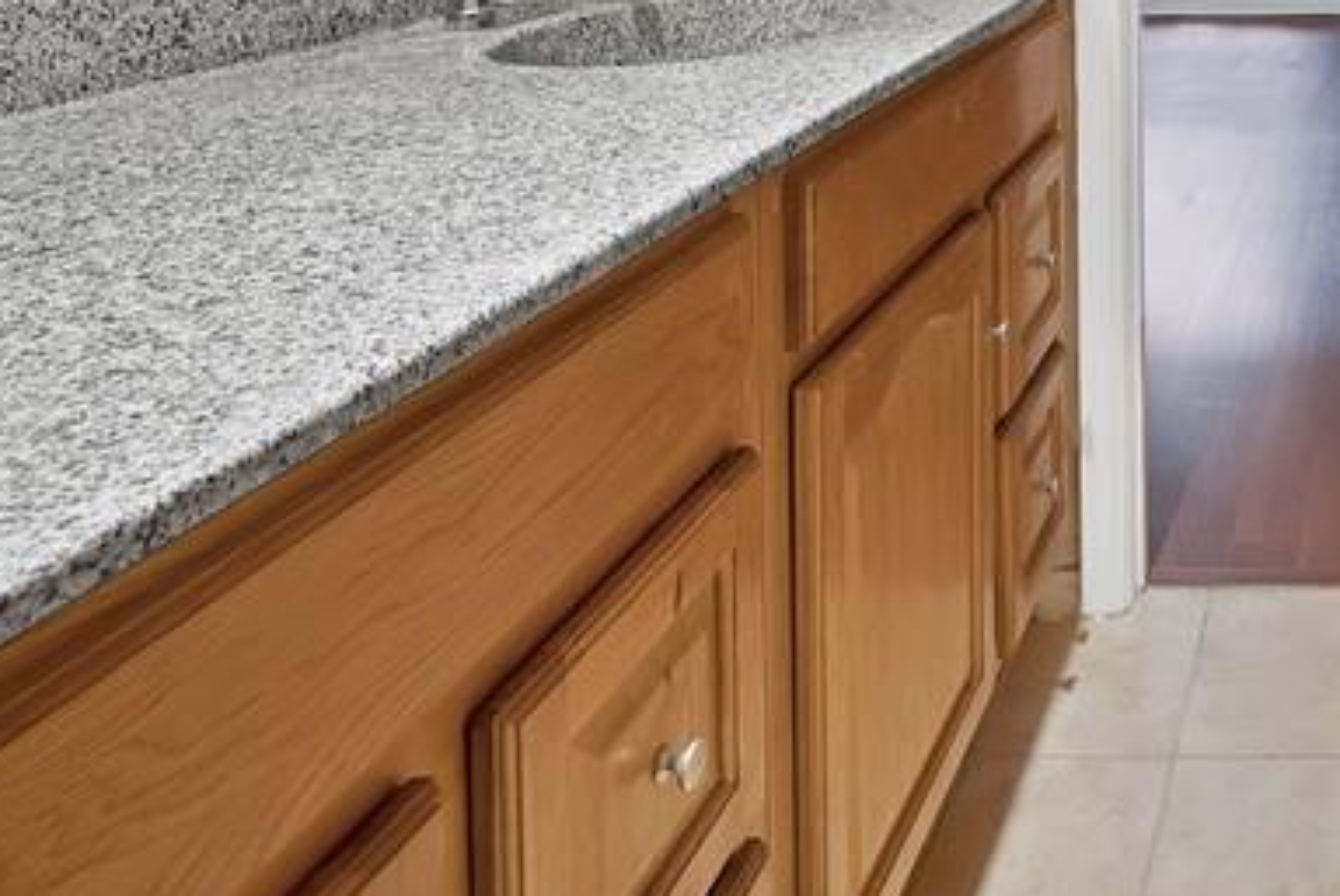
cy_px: -157
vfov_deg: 34.0
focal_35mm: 32
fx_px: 1192
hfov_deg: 45.8
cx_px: 1431
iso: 640
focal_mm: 12
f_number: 9
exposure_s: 1/3
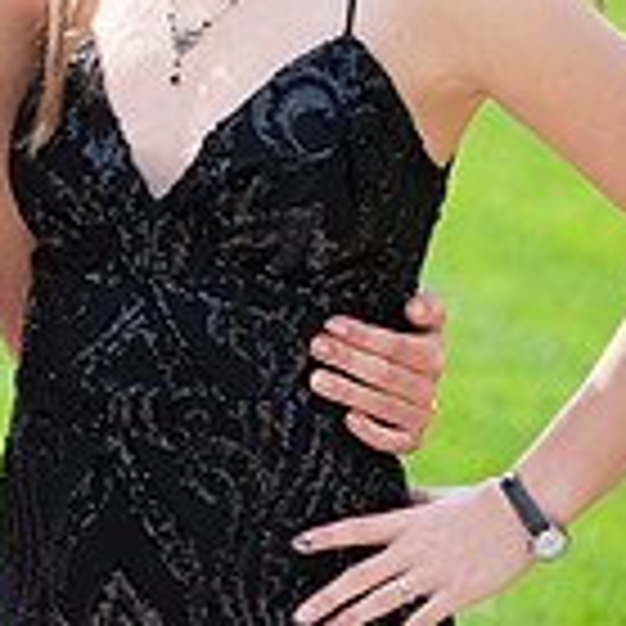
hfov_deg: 3.4
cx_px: -536
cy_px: 25
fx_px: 10557
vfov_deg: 3.4
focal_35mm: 516
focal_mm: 145
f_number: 6.3
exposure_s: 1/1600
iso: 1250
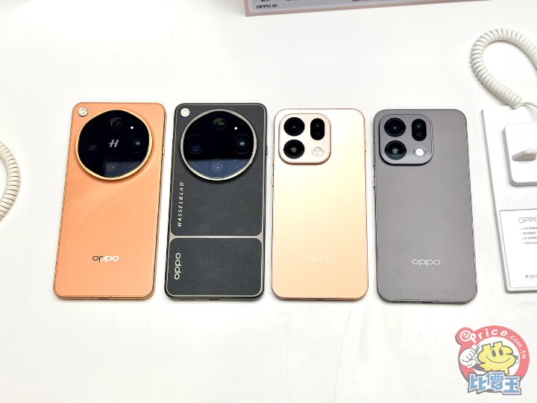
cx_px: 268
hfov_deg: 39.7
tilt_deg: -71.4
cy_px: 202
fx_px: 745
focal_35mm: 48
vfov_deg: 30.3
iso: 50
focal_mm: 6.76
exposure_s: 1/192
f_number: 1.78
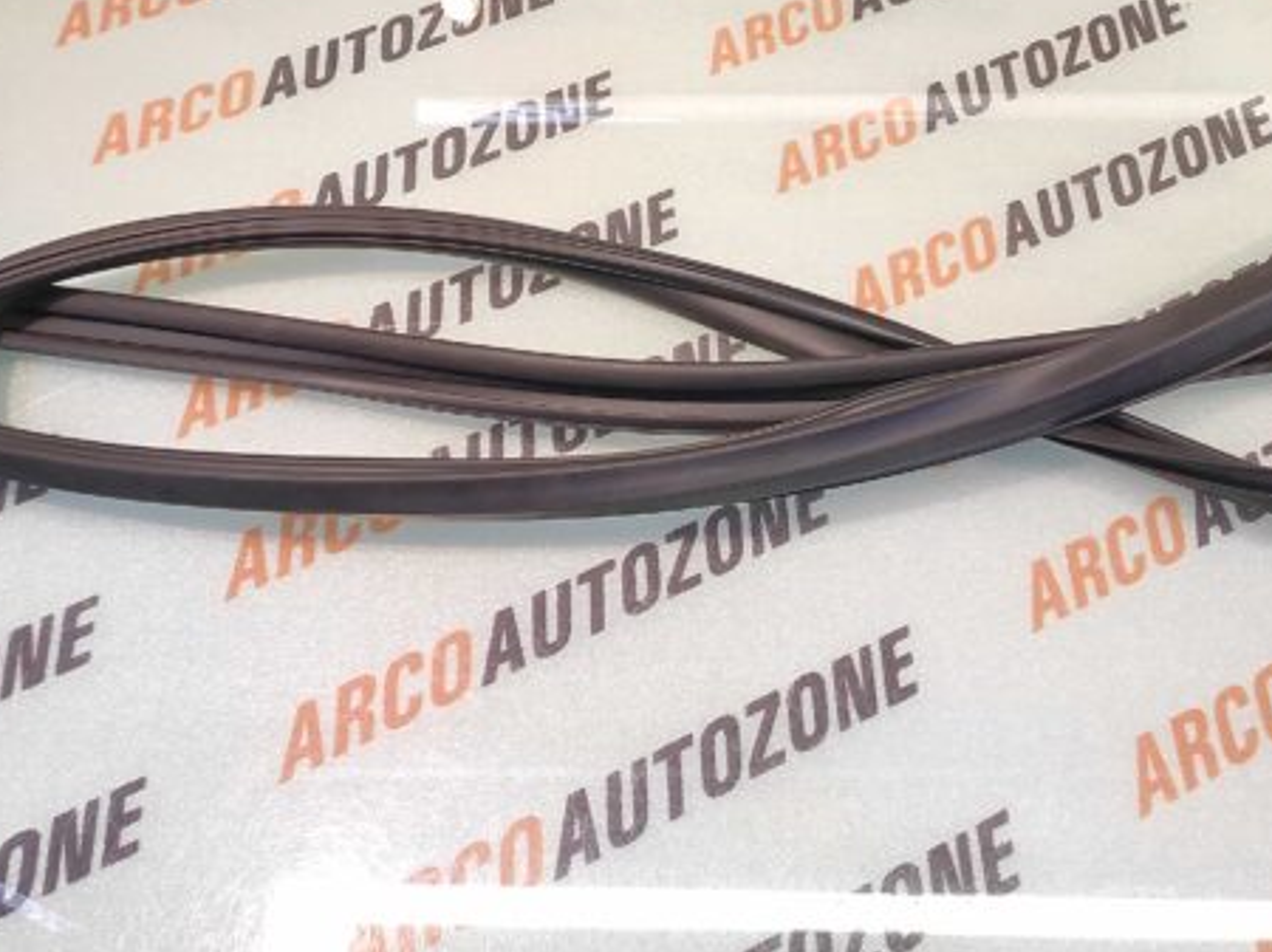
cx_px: 817
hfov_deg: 60.6
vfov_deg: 46.4
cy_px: 233
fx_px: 1065
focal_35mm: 29
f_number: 1.79
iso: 250
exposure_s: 1/33
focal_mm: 4.74
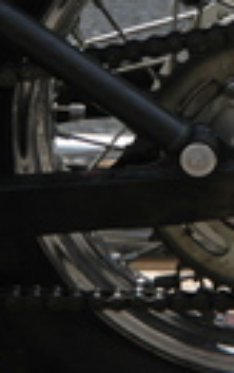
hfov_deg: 2.3
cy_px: 97
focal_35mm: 584
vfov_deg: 3.6
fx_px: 5952
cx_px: 284
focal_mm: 100
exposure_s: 1/250
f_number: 5.6
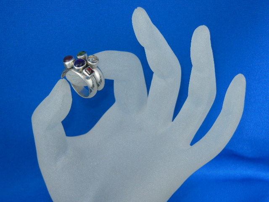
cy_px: 101
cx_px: 134
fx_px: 528
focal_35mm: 68
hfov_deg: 28.6
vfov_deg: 21.6
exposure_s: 1/30
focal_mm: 12.2
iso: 343
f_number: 4.1
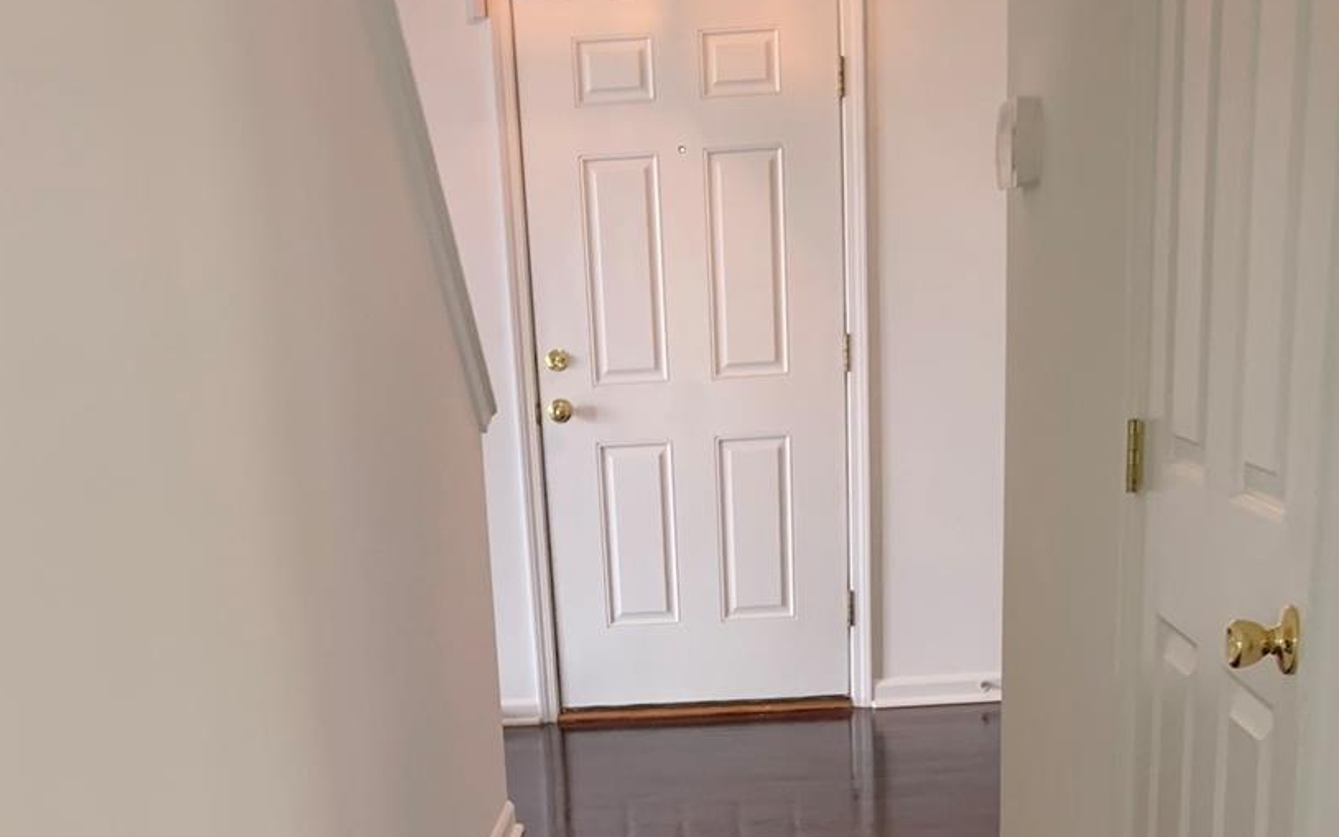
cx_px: 650
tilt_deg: -19.1
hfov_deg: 38.9
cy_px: 950
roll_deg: +1.5
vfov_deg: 23.2
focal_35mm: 52
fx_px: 1898
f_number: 1.8
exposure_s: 1/60
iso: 200
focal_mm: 4.25
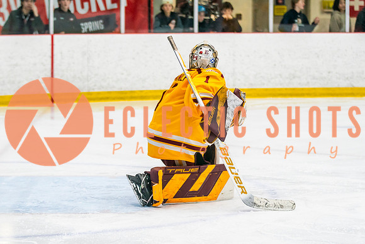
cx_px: 181
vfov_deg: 8.8
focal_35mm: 155
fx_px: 1574
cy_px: 124
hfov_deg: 13.2
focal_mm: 95
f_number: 2.8
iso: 1600
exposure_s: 1/640
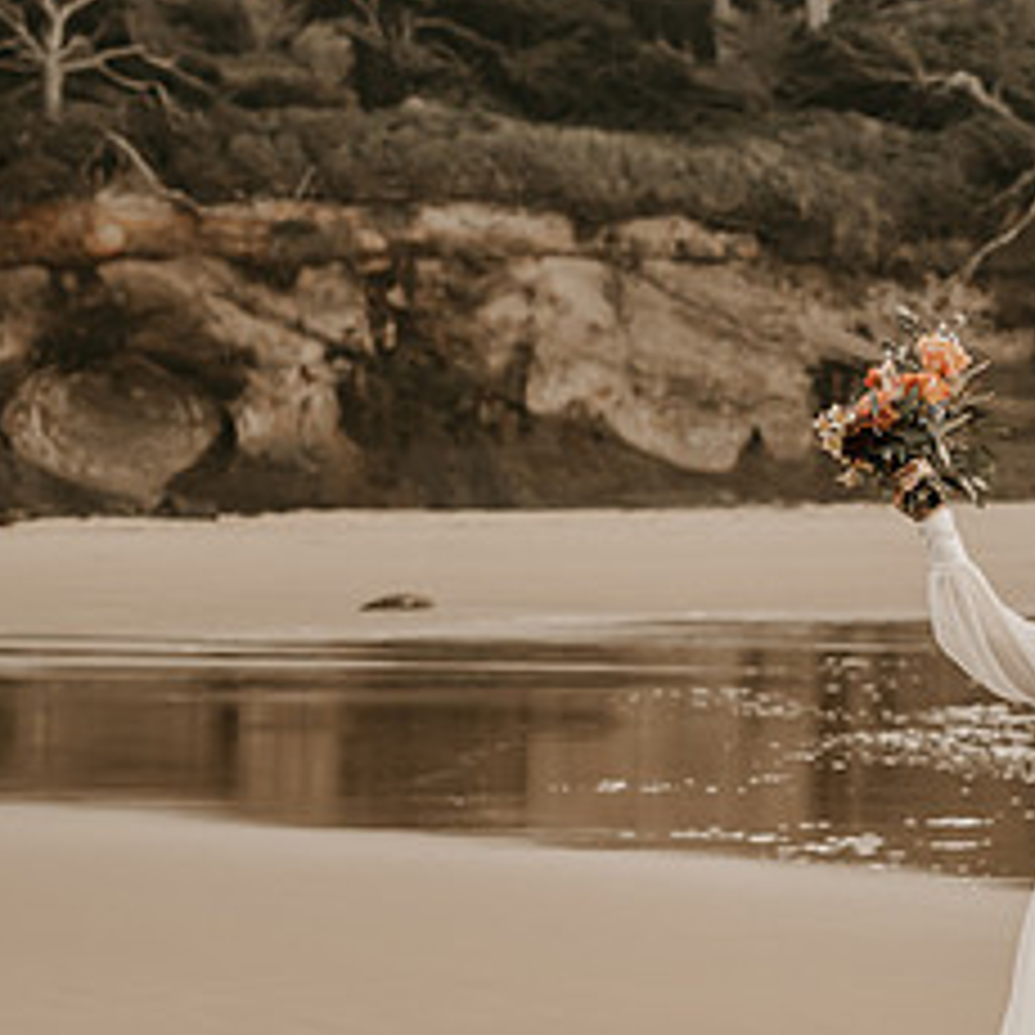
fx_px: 3620
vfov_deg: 16.2
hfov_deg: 15.9
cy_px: 659
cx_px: 1076
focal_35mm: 107
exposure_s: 1/5000
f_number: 2.8
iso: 640
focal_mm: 50
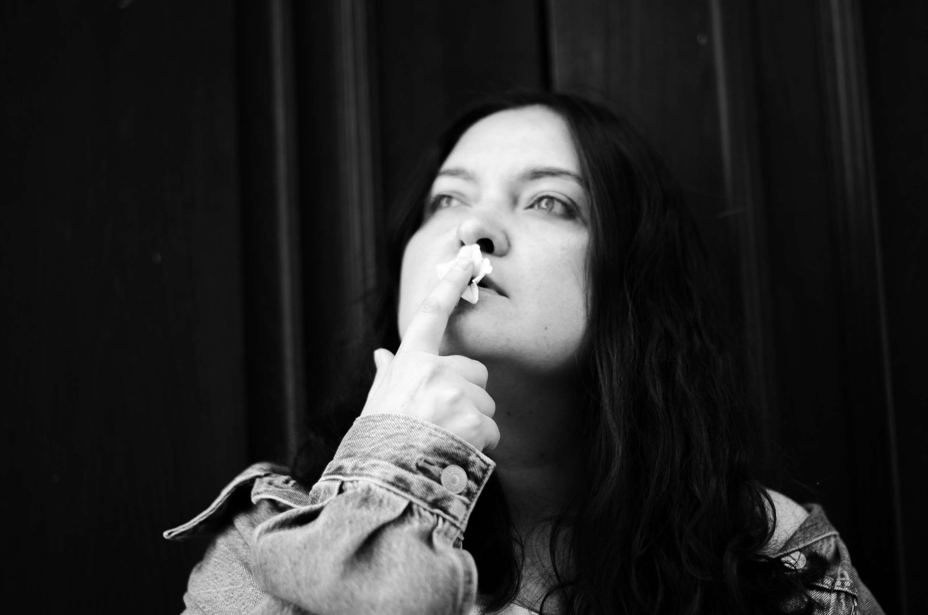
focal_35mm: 75
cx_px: 464
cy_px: 308
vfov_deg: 18.1
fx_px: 1929
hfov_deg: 27.0
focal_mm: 50
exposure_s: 1/500
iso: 125
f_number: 1.4
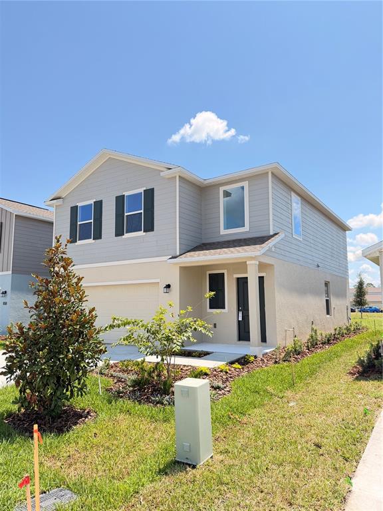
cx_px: 192
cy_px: 256
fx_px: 354
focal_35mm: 24
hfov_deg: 56.8
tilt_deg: +7.6
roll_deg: -0.3
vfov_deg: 71.6
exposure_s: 1/2445
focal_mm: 6.76
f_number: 1.78
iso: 100
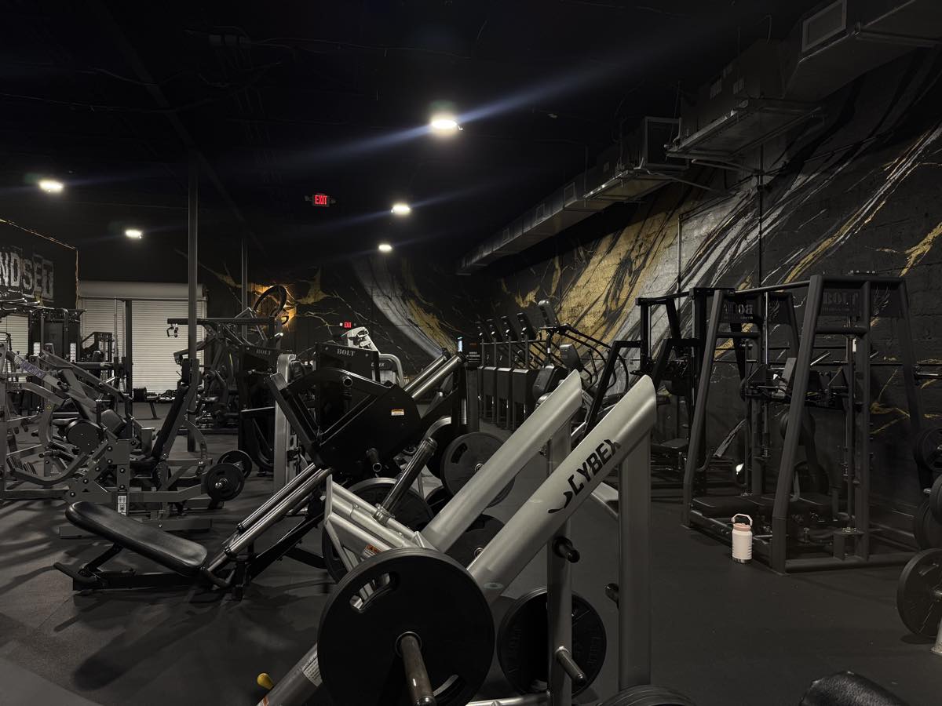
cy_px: 353
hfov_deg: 71.6
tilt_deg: -0.2
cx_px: 471
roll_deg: +0.0
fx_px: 653
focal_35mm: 24
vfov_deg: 56.8
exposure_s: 1/120
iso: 125
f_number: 1.78
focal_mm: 6.76
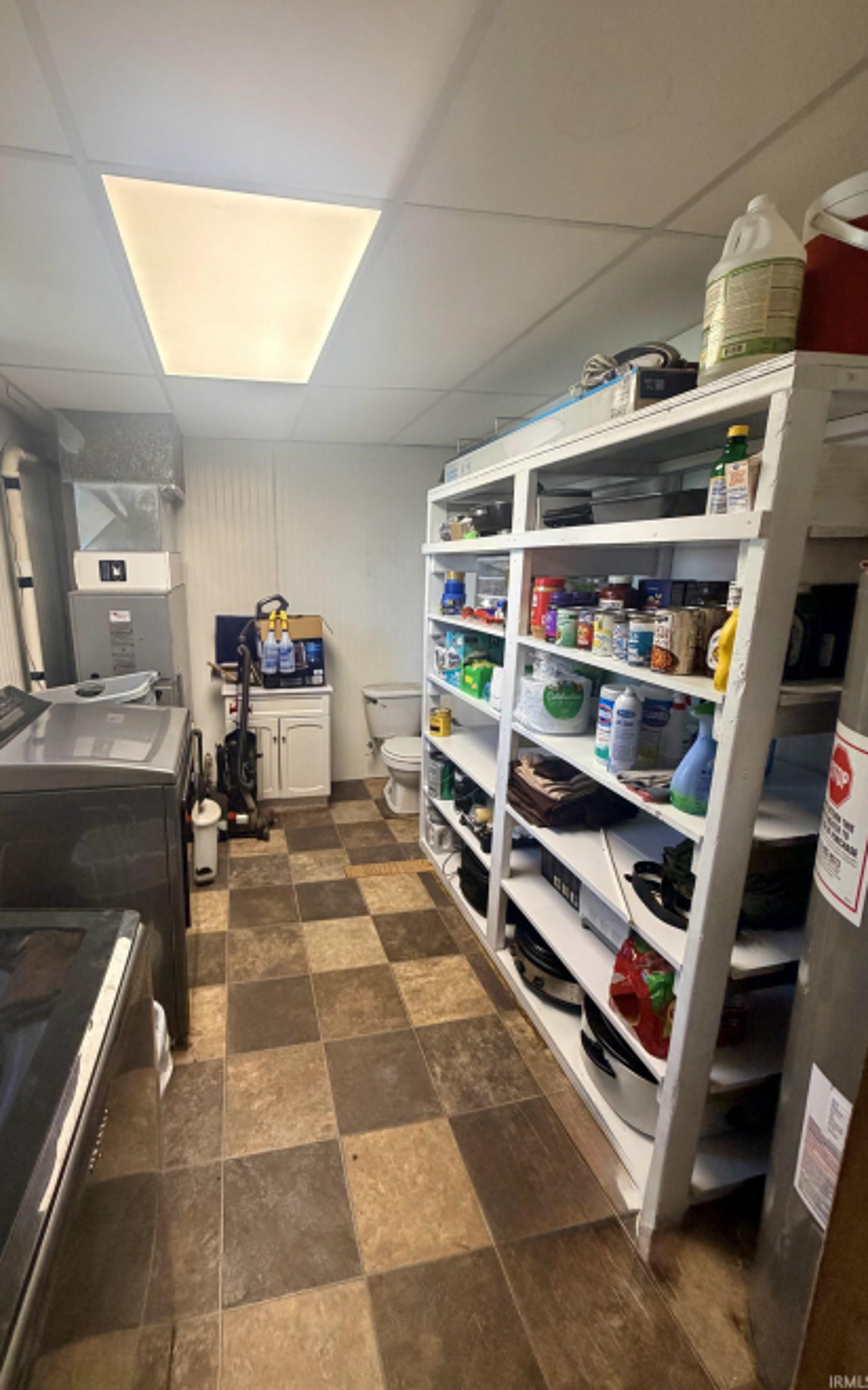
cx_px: 350
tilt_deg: -11.8
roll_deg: +0.5
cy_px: 692
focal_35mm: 15
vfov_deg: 101.5
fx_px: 568
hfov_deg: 74.0
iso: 250
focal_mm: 2.22
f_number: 2.2
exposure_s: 1/120
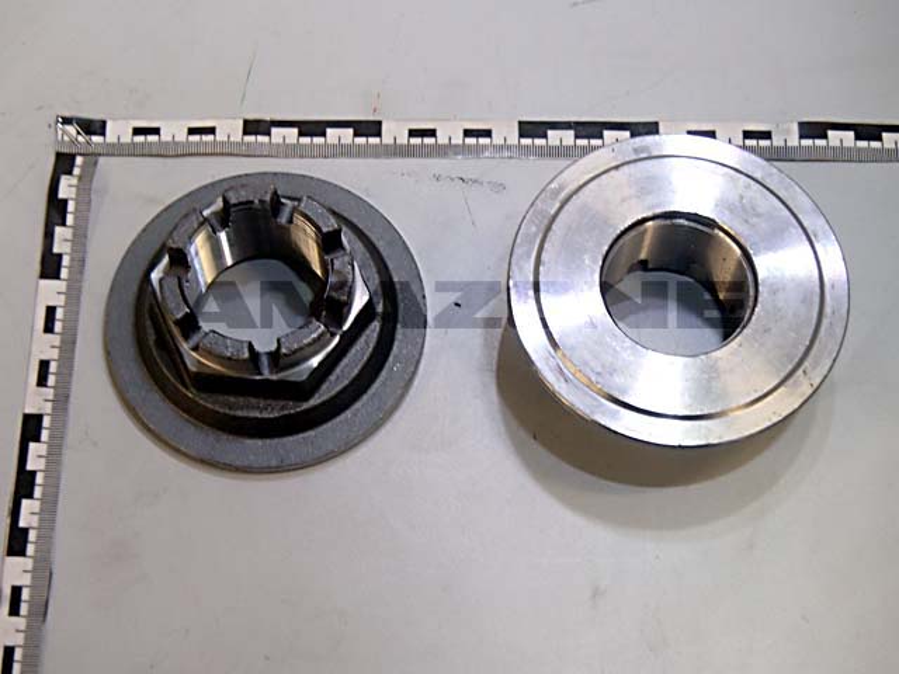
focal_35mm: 64
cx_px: 450
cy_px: 337
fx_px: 1662
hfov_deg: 30.3
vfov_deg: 22.9
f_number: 5.4
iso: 400
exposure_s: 1/15
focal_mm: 11.43
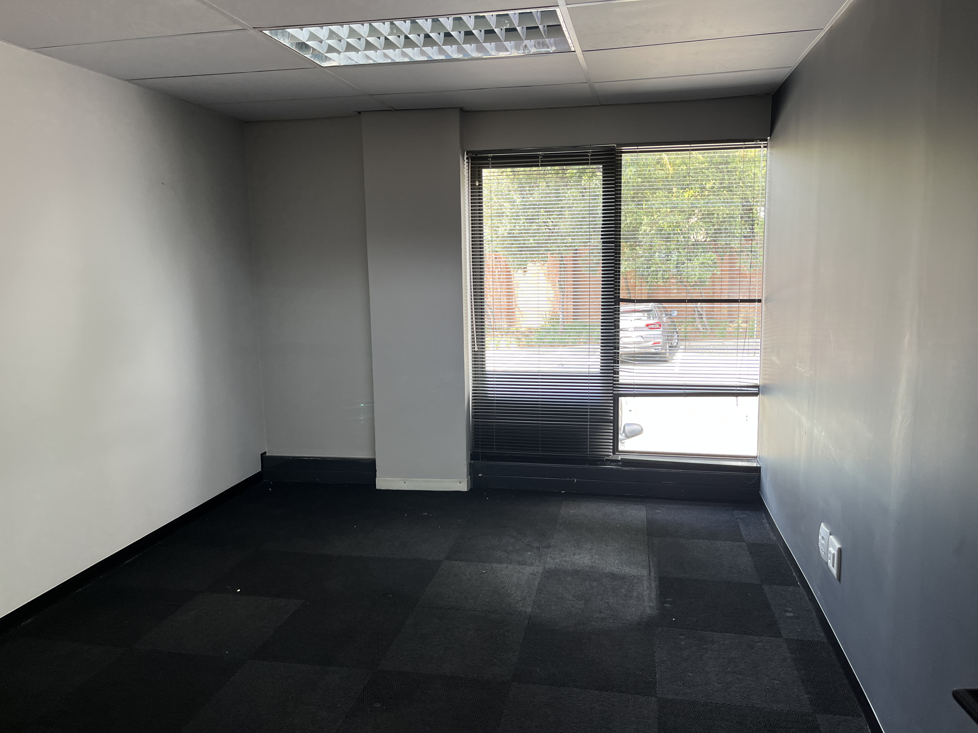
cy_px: 366
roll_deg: +0.4
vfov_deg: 53.1
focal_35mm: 26
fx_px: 735
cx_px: 489
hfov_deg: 67.3
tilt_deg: -8.5
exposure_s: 1/121
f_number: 1.6
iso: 80
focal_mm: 5.1
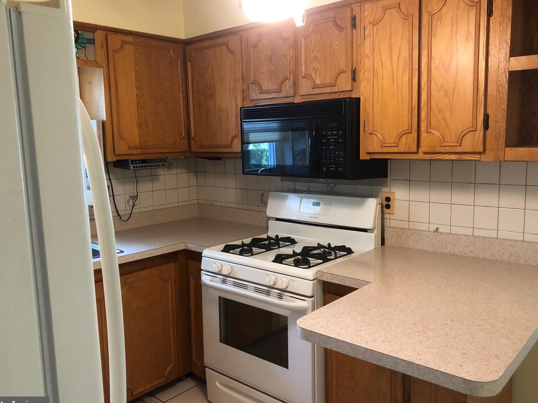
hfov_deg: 60.0
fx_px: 466
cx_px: 267
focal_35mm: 30
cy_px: 204
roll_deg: +2.0
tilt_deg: -7.6
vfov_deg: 46.8
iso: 64
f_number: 1.8
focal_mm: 3.99
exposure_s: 1/15
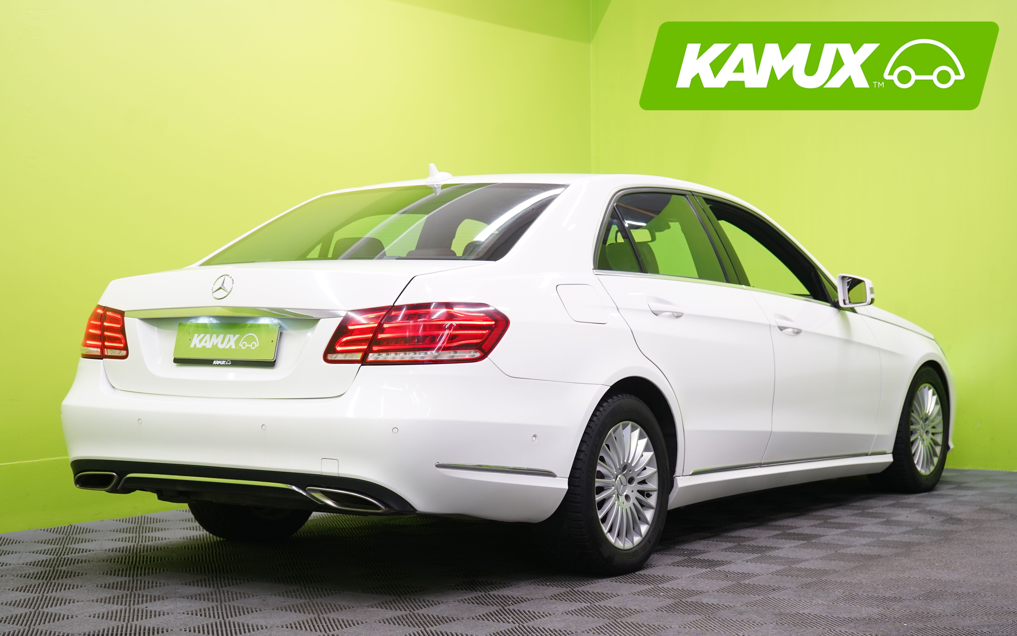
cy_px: 333
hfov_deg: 33.5
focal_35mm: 61
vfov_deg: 21.3
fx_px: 1691
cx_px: 510
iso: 400
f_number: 5
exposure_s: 1/25
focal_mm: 59
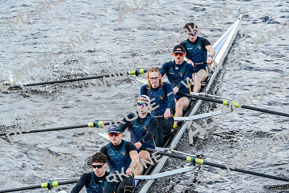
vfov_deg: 3.8
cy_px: 96
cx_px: 144
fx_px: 2931
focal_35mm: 365
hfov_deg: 5.6
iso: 1000
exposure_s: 1/1250
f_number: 6.3
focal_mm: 365
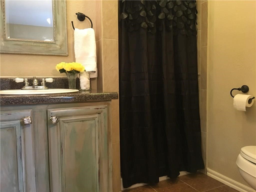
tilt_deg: -2.8
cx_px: 128
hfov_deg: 61.7
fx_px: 214
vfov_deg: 48.2
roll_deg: +0.9
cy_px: 96
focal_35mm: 29
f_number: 2.2
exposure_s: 1/30
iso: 200
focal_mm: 4.15
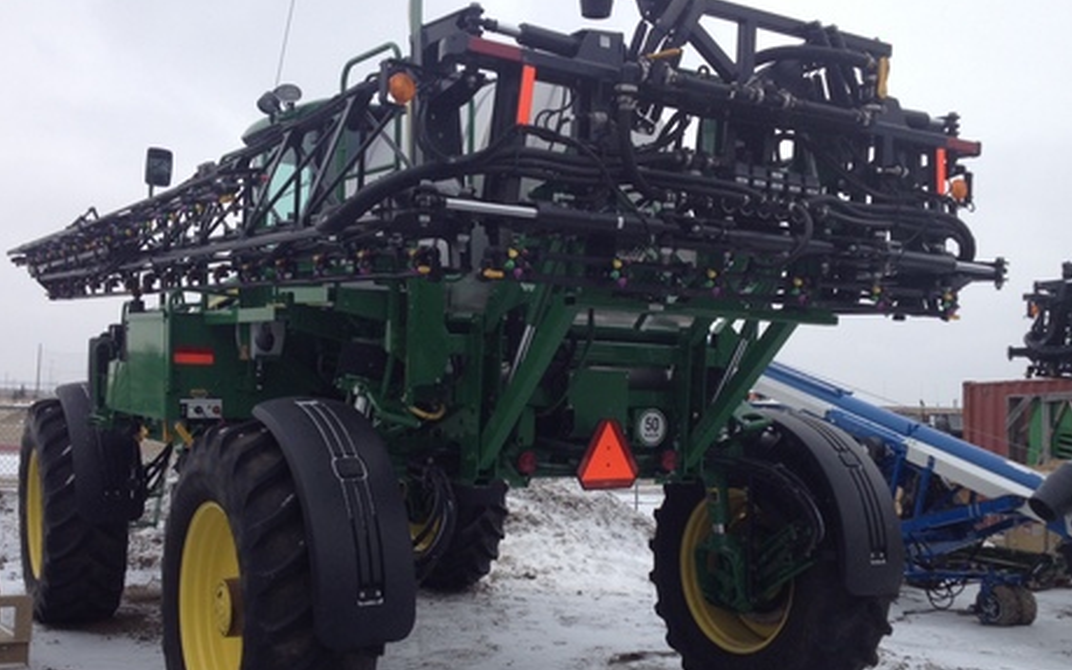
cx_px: 518
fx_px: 1286
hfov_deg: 45.3
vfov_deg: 29.2
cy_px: 390
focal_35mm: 44
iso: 50
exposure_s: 1/1175
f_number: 2.4
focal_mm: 4.28
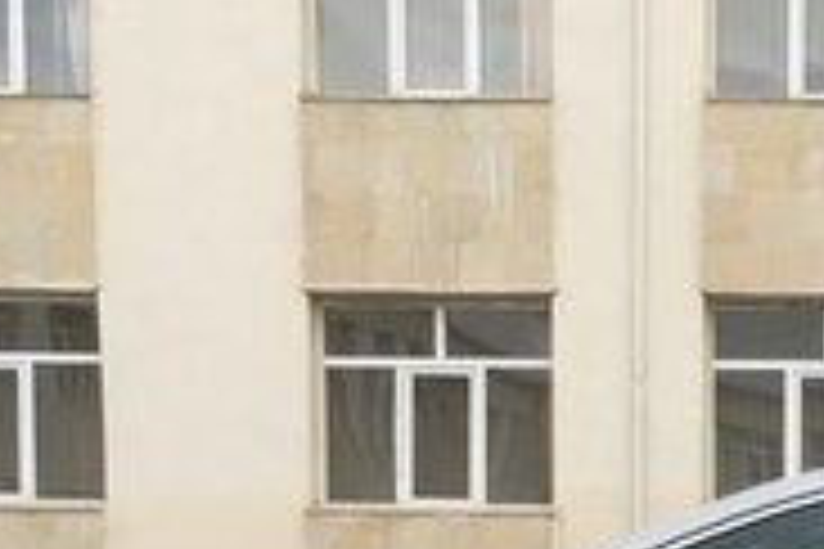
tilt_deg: -6.1
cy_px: 853
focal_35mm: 109
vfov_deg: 11.9
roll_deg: -1.0
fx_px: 2495
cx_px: 946
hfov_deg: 18.0
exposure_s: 1/760
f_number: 2.2
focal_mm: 4.15
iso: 32
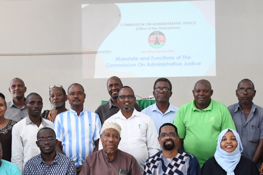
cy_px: 186
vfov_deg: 17.8
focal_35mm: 74
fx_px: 540
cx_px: 128
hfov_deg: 27.4
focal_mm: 30
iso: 5000
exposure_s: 1/100
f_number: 6.3
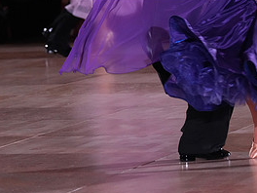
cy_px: -33
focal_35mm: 422
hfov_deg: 4.7
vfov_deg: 3.5
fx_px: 3133
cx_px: 186
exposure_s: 1/250
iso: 5000
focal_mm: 200
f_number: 6.3
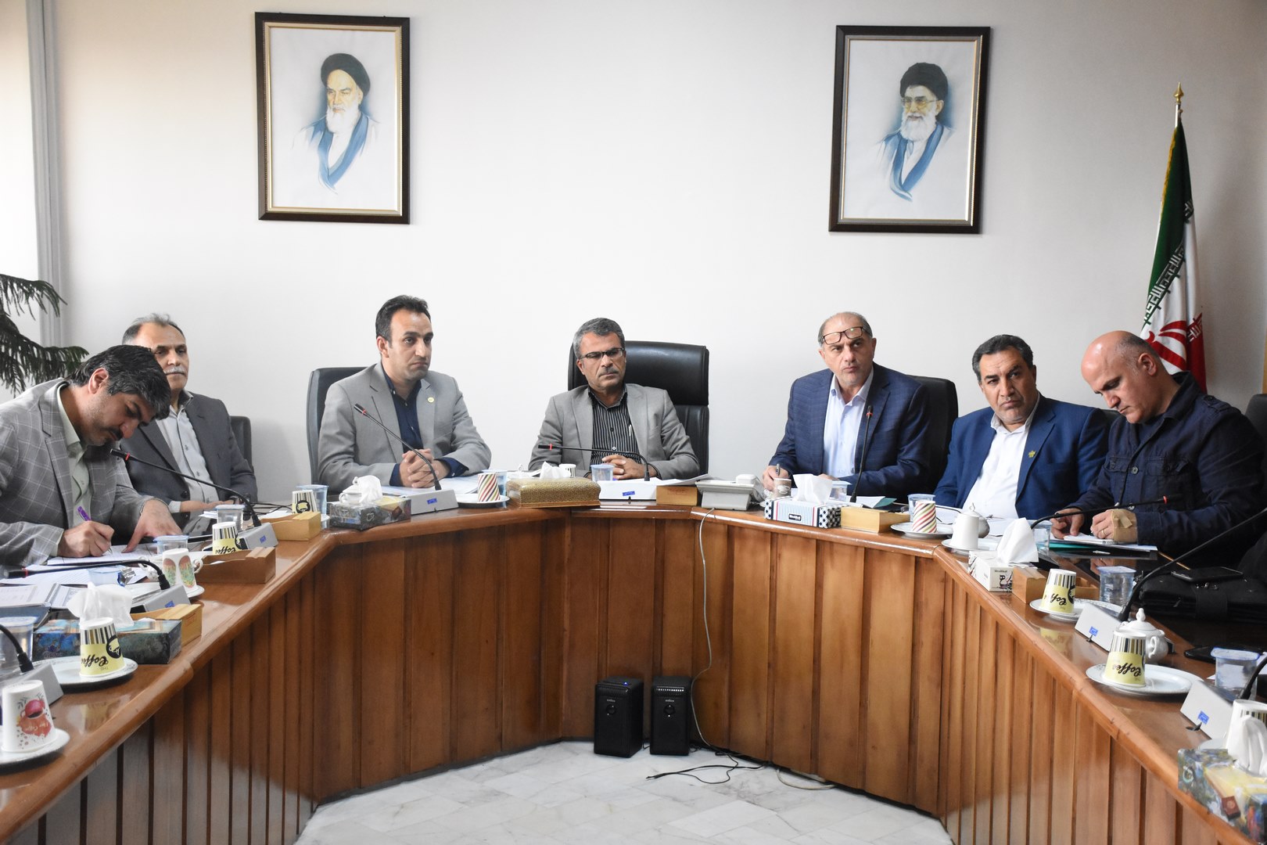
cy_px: 422
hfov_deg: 41.1
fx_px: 1689
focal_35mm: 48
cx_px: 634
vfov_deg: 28.1
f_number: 4
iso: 4000
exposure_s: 1/350
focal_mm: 32
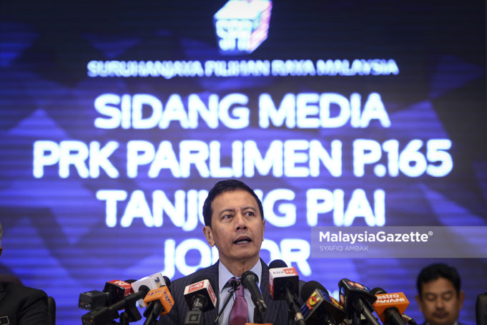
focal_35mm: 100
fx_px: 1353
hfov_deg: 20.4
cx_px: 244
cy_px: 162
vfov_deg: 13.7
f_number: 3.2
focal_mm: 100
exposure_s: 1/160
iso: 1000
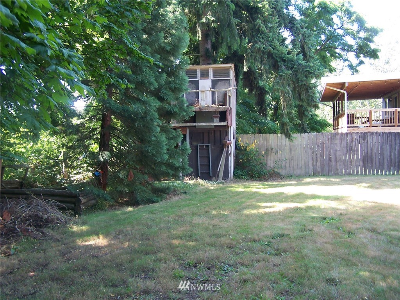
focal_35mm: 38
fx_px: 439
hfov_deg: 49.0
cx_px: 200
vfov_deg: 37.7
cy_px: 150
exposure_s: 1/30
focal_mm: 6.3
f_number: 2.8
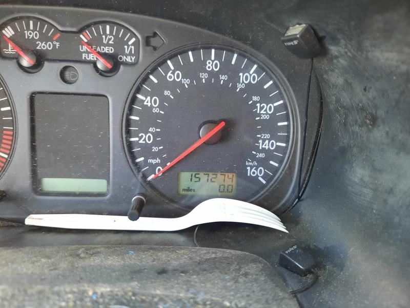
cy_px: 154
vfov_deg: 54.9
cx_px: 205
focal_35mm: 25
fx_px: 296
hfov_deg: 69.4
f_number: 2
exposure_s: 1/24
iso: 320
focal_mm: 4.6
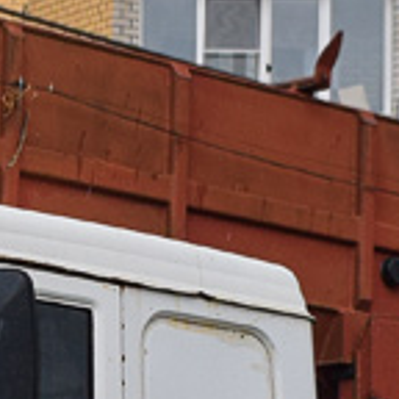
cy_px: 485
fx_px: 3052
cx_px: 64
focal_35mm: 234
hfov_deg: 7.5
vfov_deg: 7.4
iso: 400
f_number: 5.6
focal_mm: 22
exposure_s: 1/400
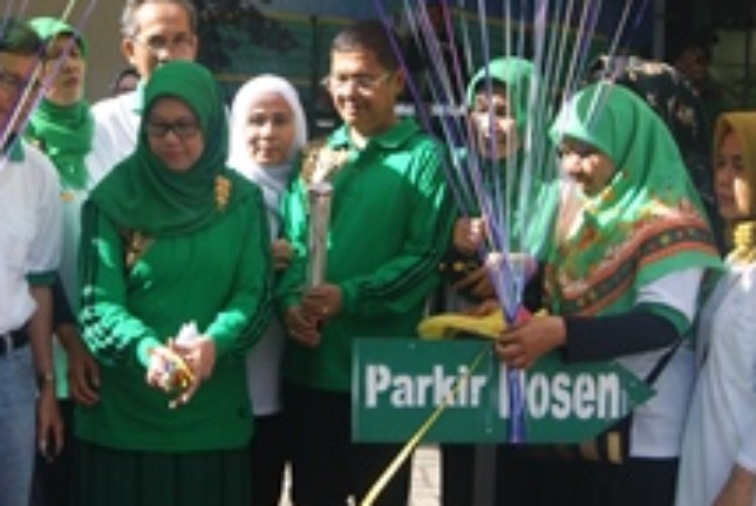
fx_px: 1577
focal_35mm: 75
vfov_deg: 18.2
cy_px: 165
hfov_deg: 26.7
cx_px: 214
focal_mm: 24
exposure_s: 1/80
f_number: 8
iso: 100
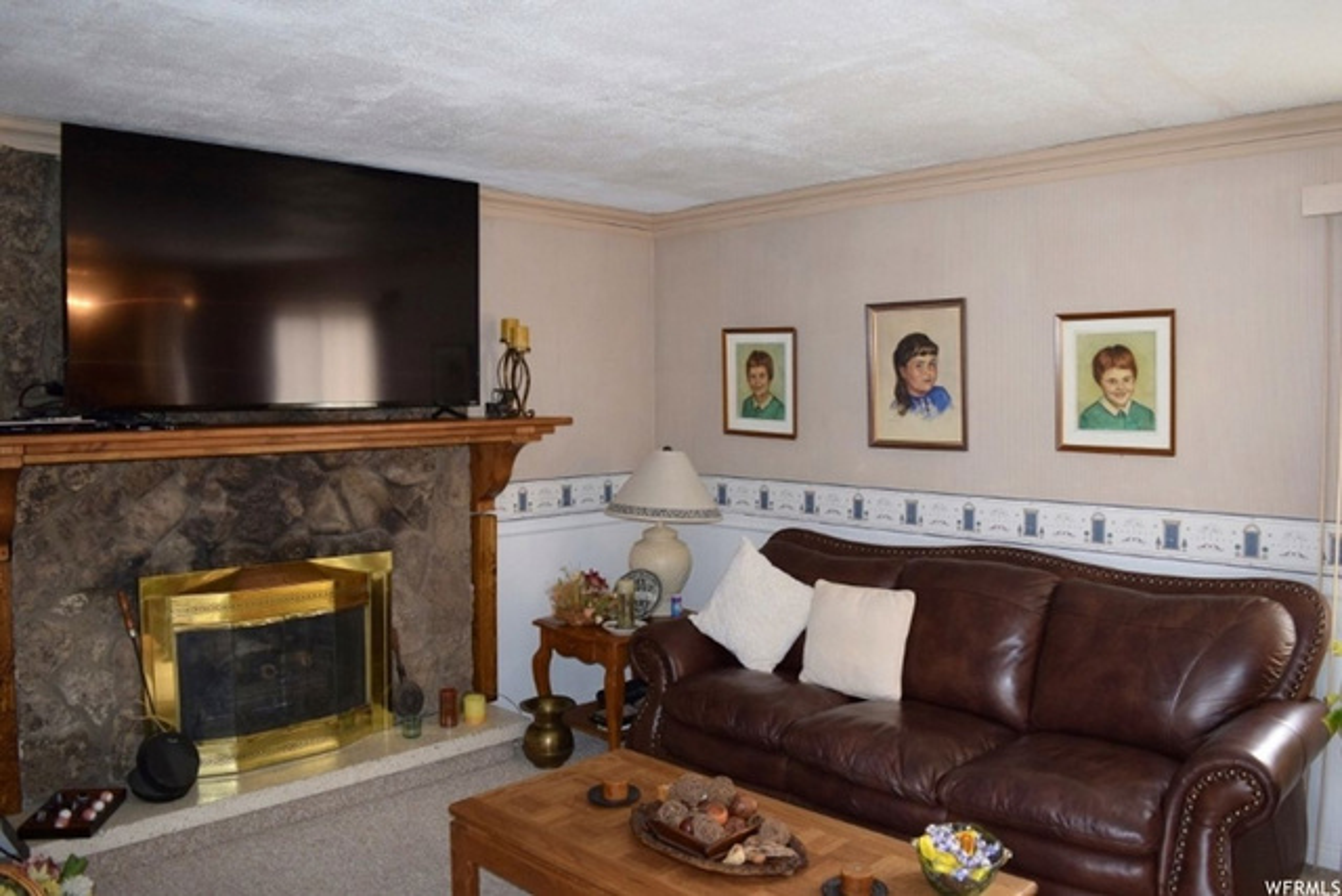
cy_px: 448
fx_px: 1007
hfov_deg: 67.4
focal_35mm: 27
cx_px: 671
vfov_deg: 48.0
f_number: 4
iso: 800
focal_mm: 18
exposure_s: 1/60
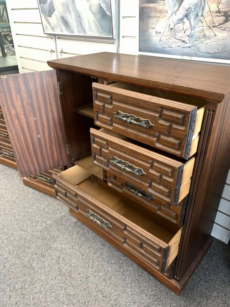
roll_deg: -0.1
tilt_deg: -28.8
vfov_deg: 67.3
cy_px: 154
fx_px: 230
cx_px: 115
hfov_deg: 53.1
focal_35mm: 26
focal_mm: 4.25
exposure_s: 1/50
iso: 160
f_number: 1.8
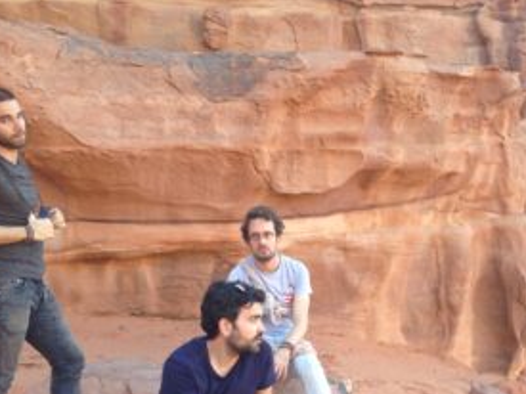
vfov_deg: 30.1
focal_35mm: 48
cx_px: 331
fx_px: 729
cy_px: 252
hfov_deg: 39.4
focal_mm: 4.12
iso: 64
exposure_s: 1/120
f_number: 2.4
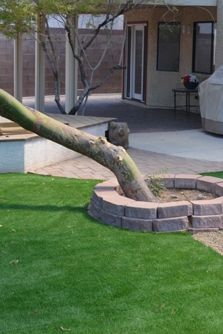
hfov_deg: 20.2
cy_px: 101
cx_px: 159
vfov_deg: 29.8
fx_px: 623
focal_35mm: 67
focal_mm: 21
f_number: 6.3
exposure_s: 1/160
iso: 200
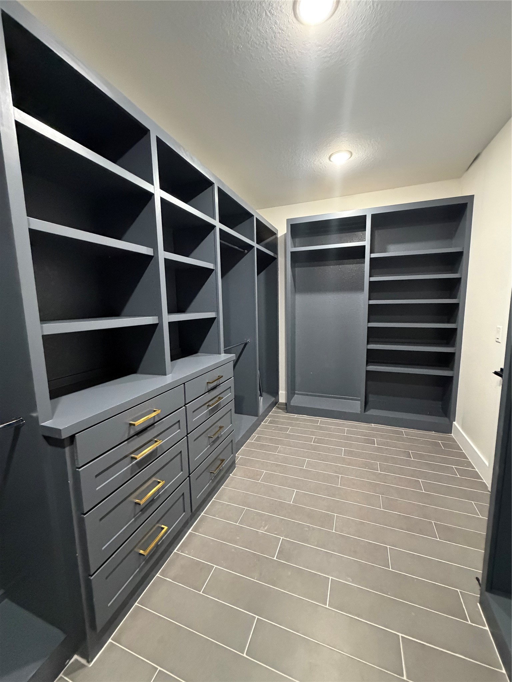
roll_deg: +1.6
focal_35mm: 14
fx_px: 276
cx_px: 256
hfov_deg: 85.7
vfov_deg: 102.1
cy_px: 341
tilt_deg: -6.3
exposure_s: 1/60
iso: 800
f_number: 2.2
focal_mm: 2.22
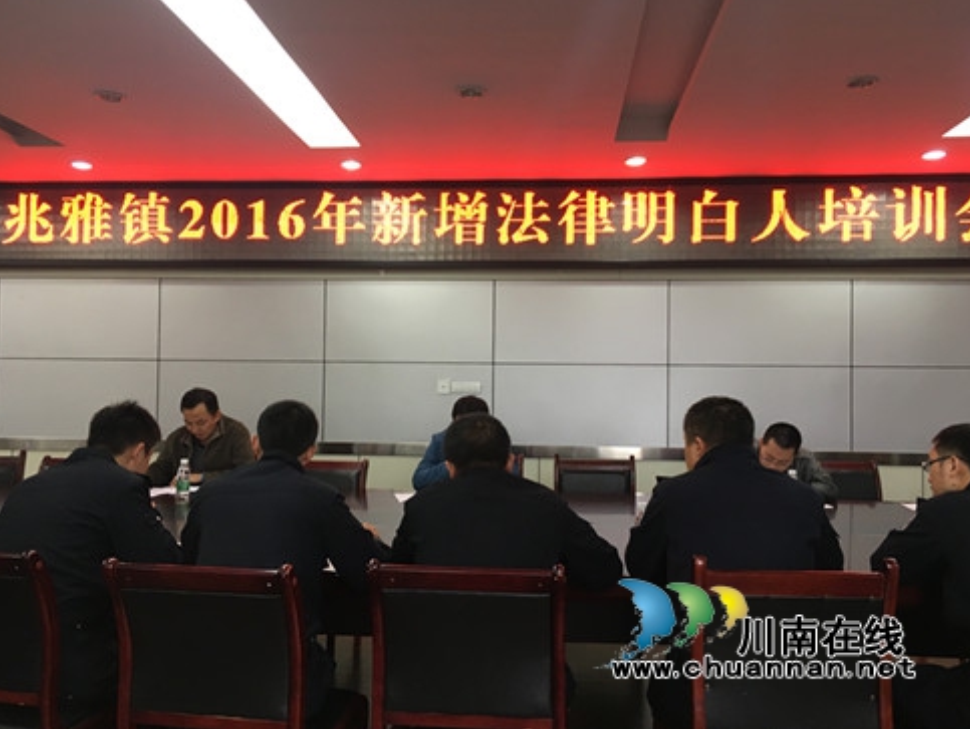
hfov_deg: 59.9
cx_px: 494
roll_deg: -0.5
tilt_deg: +0.9
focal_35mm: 30
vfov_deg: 46.9
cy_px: 364
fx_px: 841
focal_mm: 4.15
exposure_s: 1/33
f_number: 2.2
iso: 100
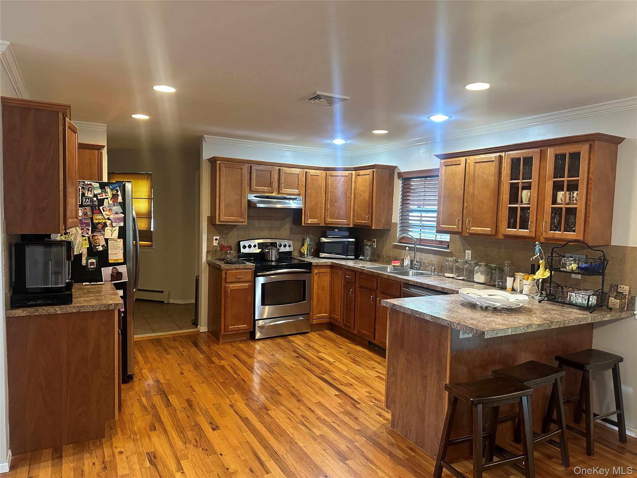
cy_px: 239
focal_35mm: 24
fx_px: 442
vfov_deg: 56.8
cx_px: 318
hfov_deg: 71.6
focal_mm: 6.86
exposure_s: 1/60
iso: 200
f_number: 1.78
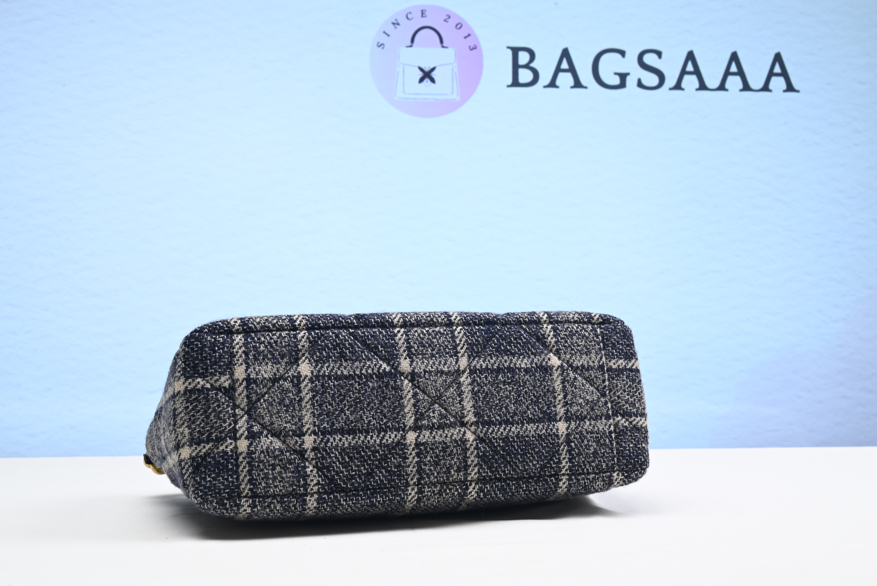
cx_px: 438
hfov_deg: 44.5
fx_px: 1072
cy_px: 293
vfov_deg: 30.5
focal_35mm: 44
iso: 100
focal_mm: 44
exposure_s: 1/2
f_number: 16
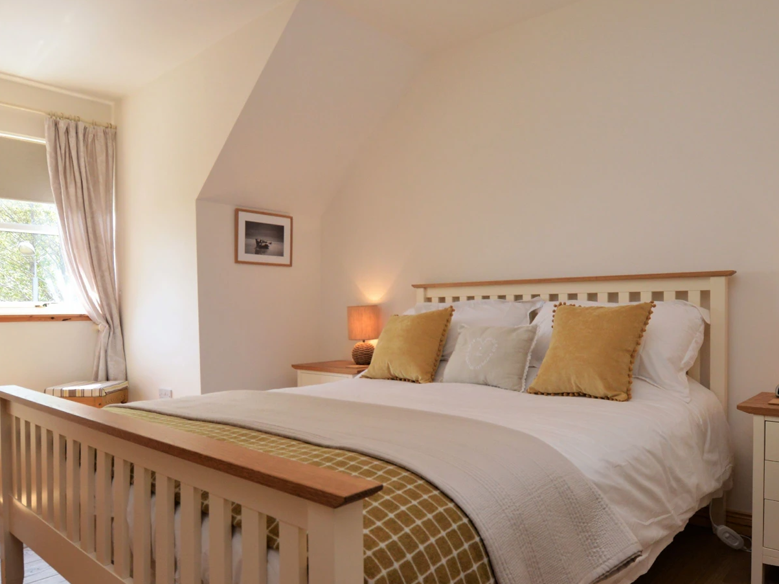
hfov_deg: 73.9
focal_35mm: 23
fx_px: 518
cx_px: 385
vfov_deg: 58.7
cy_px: 329
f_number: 5.6
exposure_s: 1/125
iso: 400
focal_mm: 10
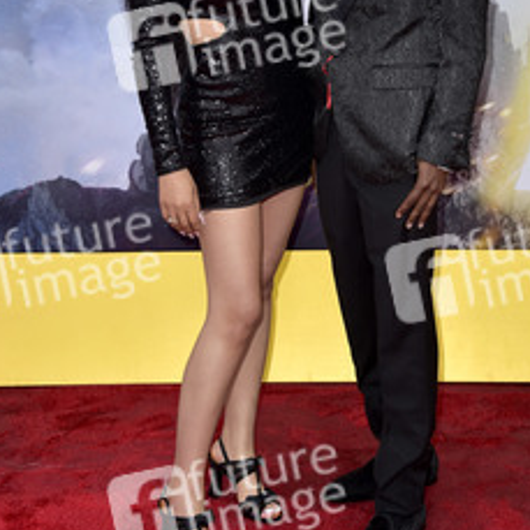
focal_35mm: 83
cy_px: 153
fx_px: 1438
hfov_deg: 20.9
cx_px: 295
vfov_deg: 20.8
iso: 320
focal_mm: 56
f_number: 6.3
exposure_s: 1/250
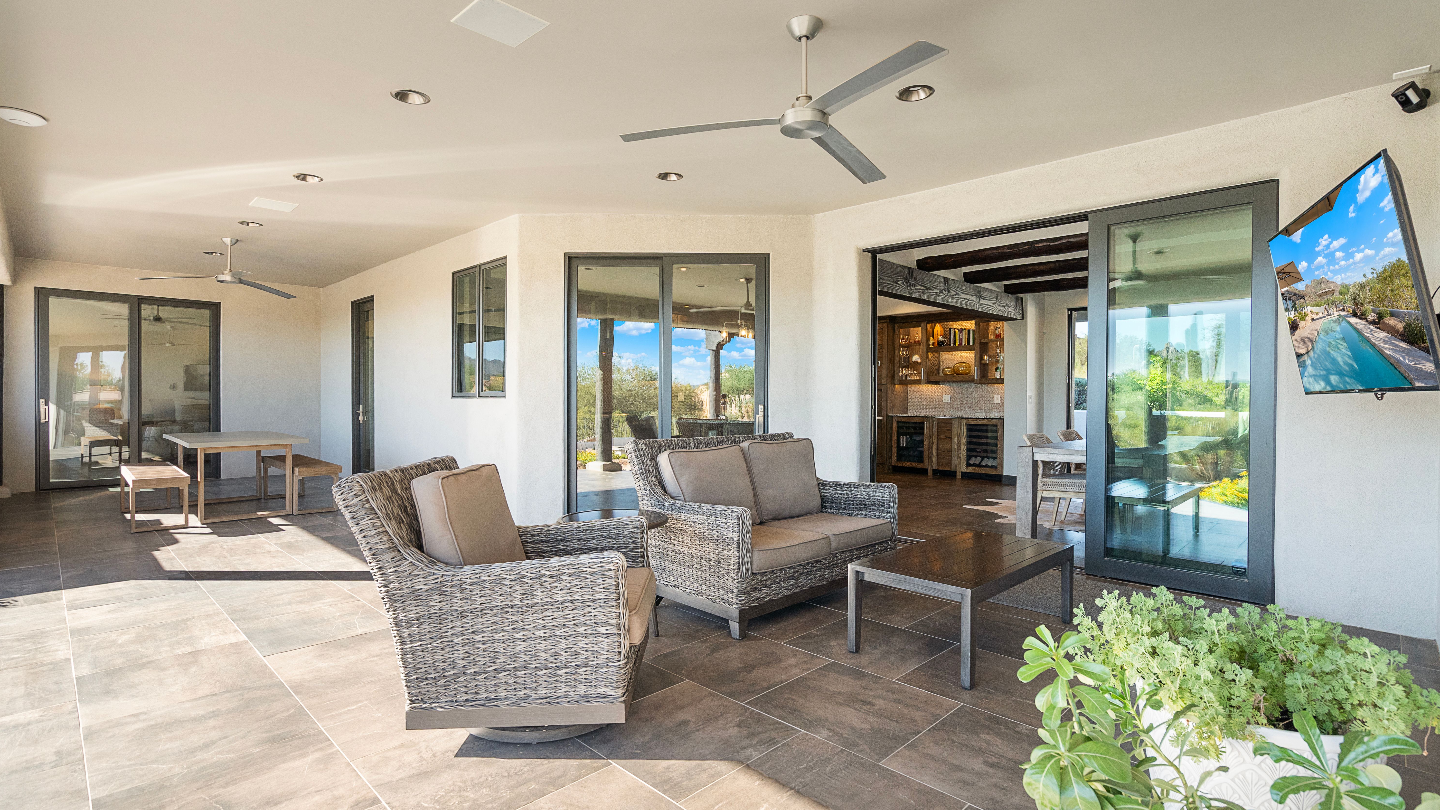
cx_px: 721
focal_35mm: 17
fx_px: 649
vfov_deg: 63.9
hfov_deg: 95.9
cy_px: 420
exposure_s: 1/320
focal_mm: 16
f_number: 5.6
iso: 640
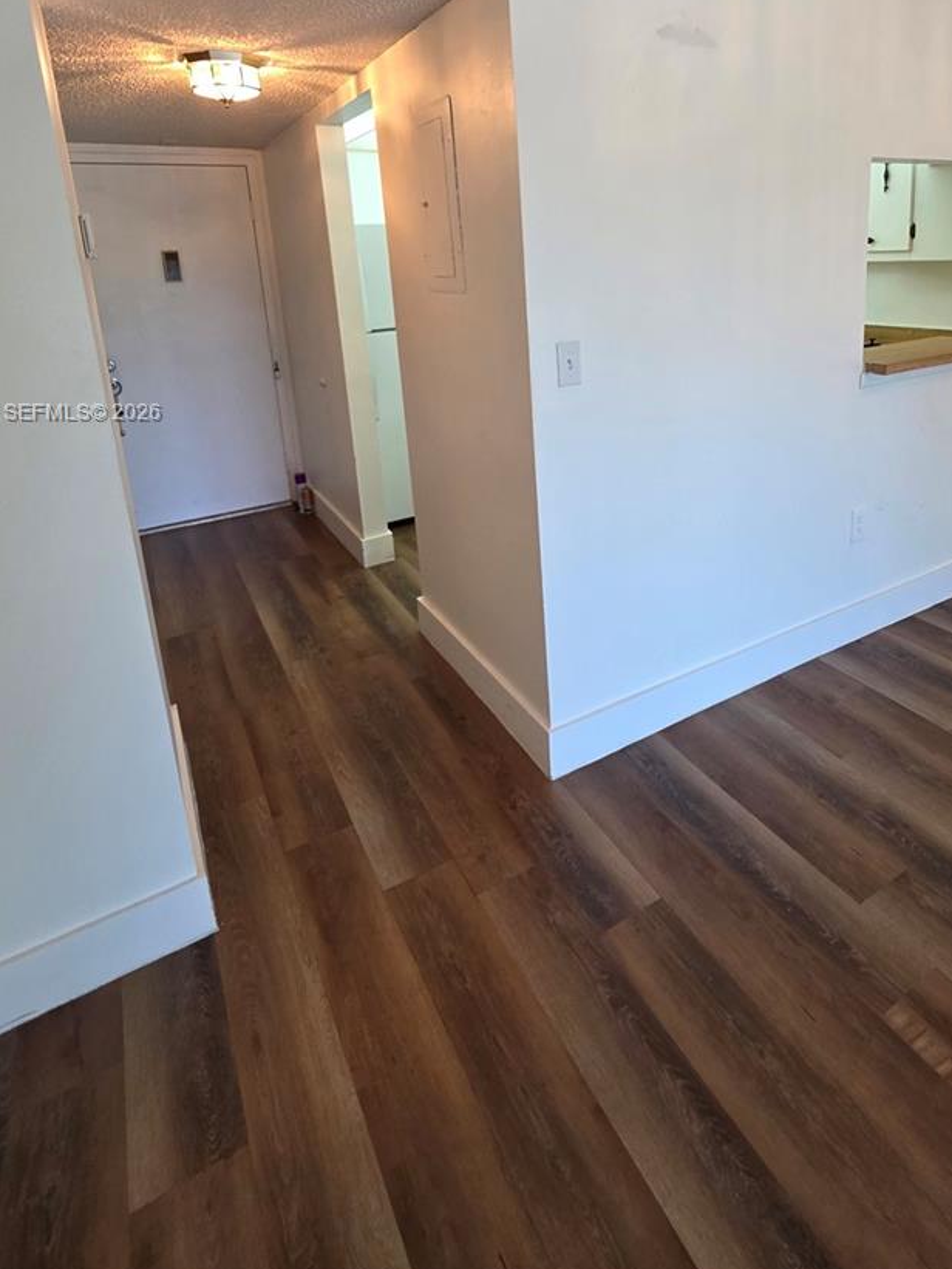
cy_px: 414
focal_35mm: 19
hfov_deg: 68.0
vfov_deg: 81.6
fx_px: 697
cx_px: 570
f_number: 1.9
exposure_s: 1/120
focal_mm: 2.2
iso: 200
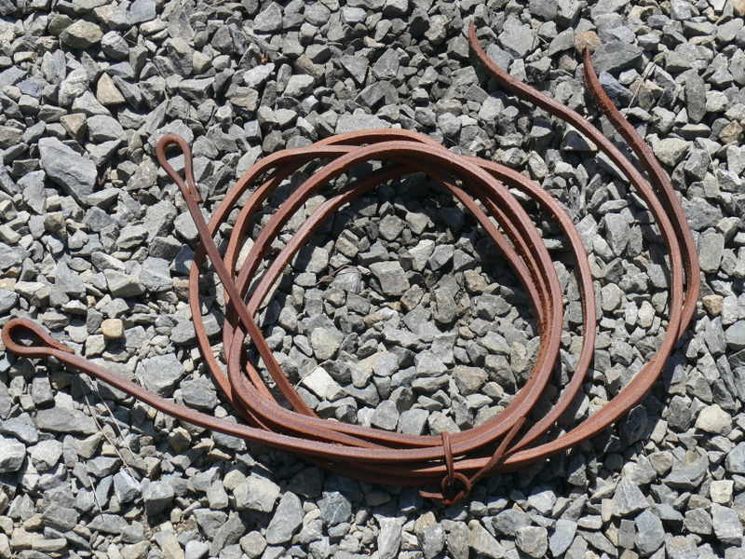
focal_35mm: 66
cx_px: 372
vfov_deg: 22.3
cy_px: 280
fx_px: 1420
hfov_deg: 29.4
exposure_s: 1/400
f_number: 5.6
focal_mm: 12.8
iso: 100
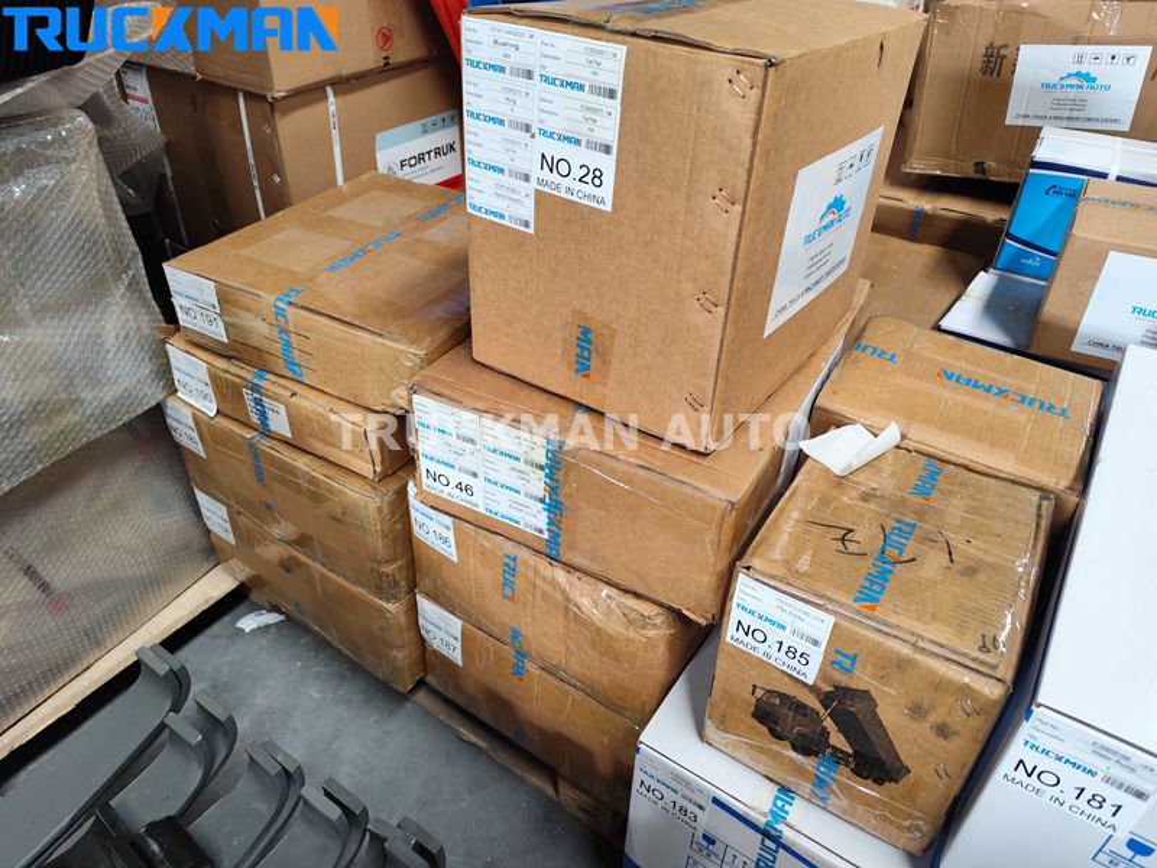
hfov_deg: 73.9
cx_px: 578
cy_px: 434
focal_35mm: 23
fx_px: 769
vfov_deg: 58.9
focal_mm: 6.14
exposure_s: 1/100
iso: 800
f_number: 1.65
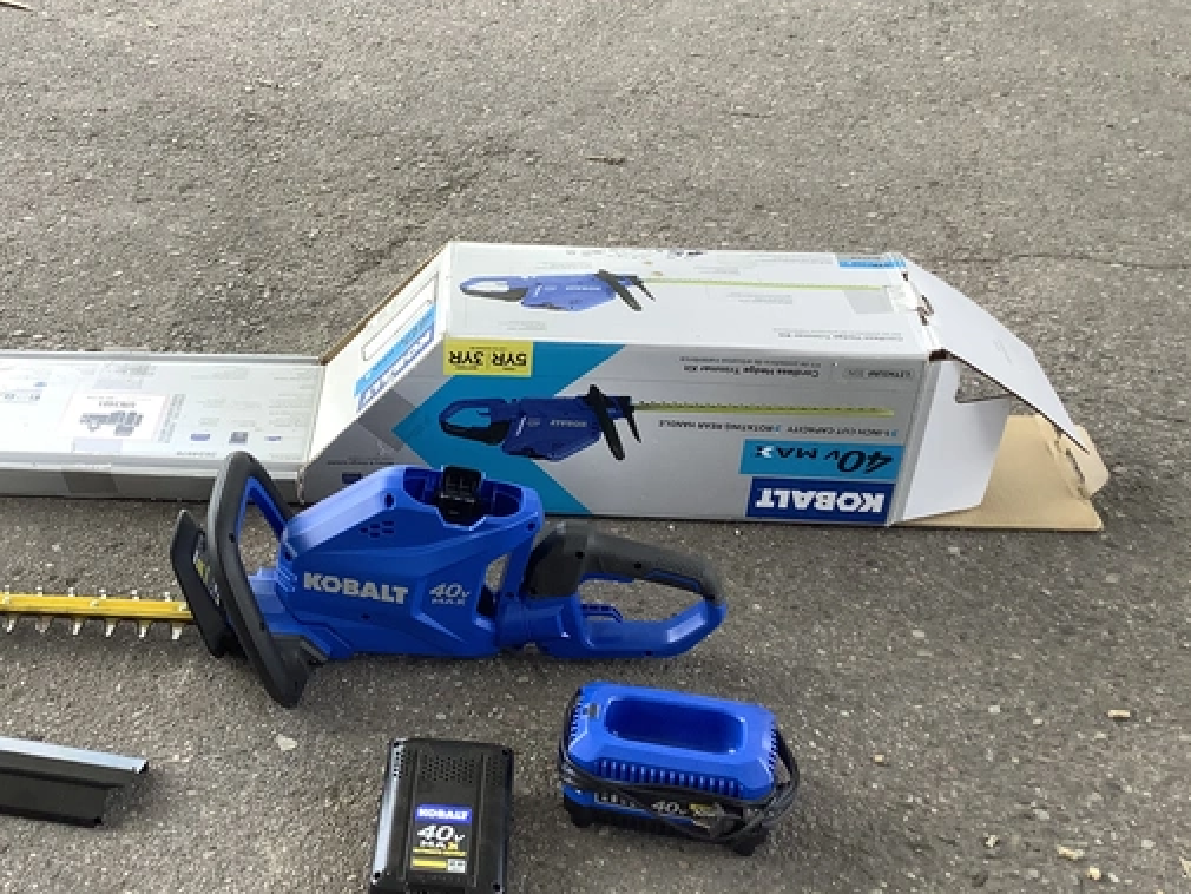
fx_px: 1583
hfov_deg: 40.4
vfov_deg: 31.5
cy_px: 501
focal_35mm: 46
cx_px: 337
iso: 32
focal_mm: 3.3
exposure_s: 1/120
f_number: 2.4
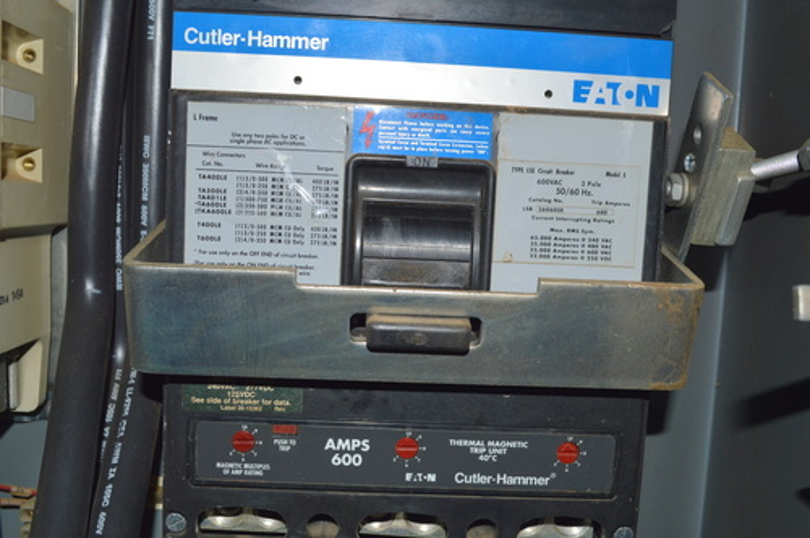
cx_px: 405
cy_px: 269
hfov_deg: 57.3
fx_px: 742
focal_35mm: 33
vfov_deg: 39.9
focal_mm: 22
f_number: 8
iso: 100
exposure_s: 1/60
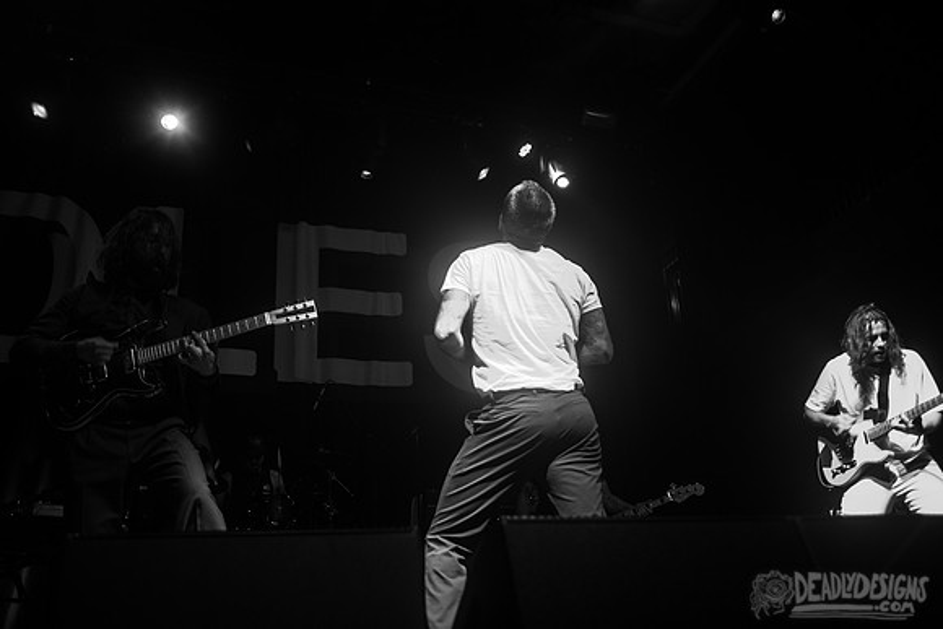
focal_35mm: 35
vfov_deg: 37.9
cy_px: 314
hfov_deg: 54.4
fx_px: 917
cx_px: 472
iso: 1600
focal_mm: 35
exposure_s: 1/125
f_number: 3.2
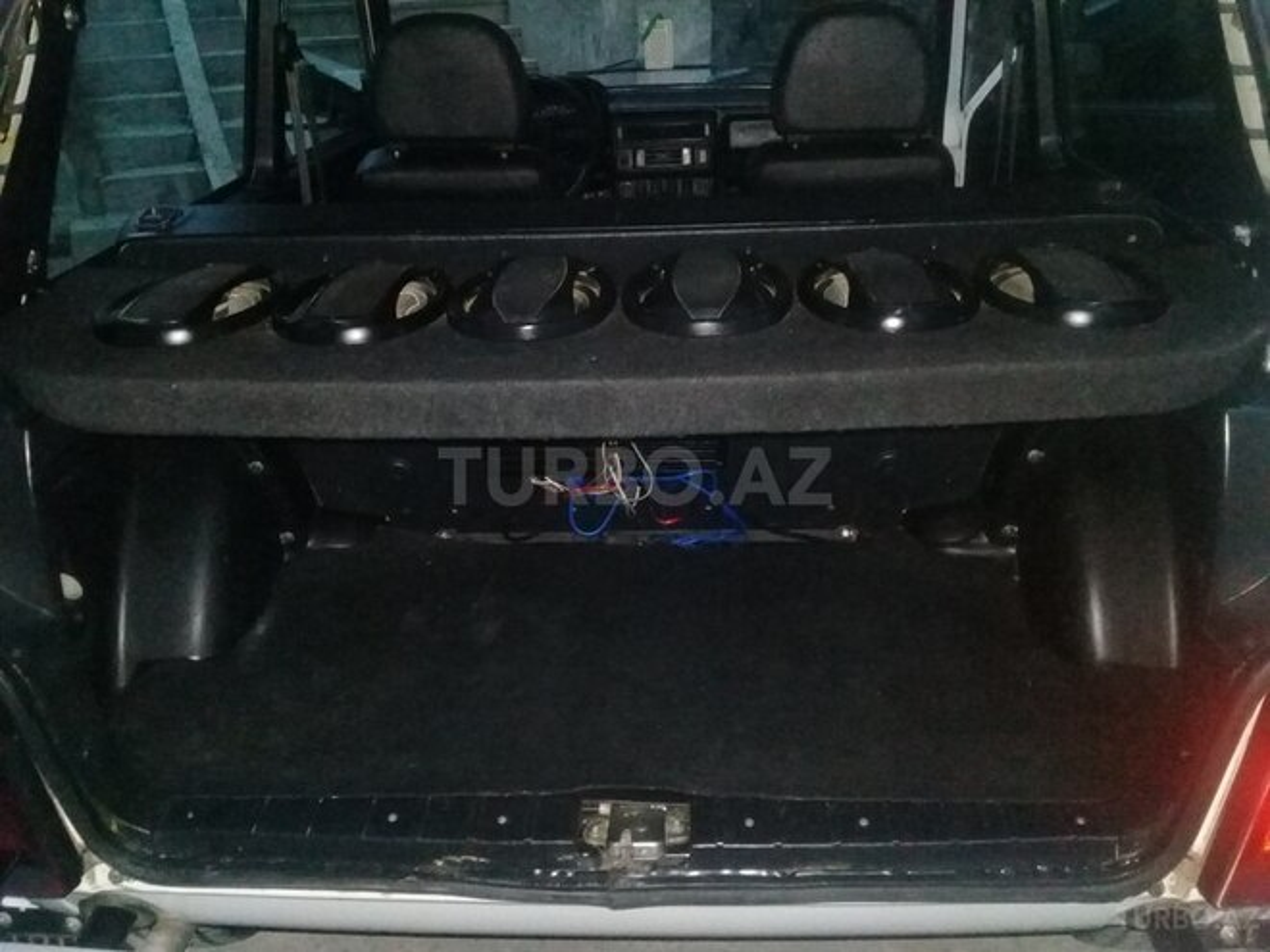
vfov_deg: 45.4
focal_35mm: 31
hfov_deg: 58.4
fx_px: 1137
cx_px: 635
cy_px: 476
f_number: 2.2
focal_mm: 3.3
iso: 800
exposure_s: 1/15
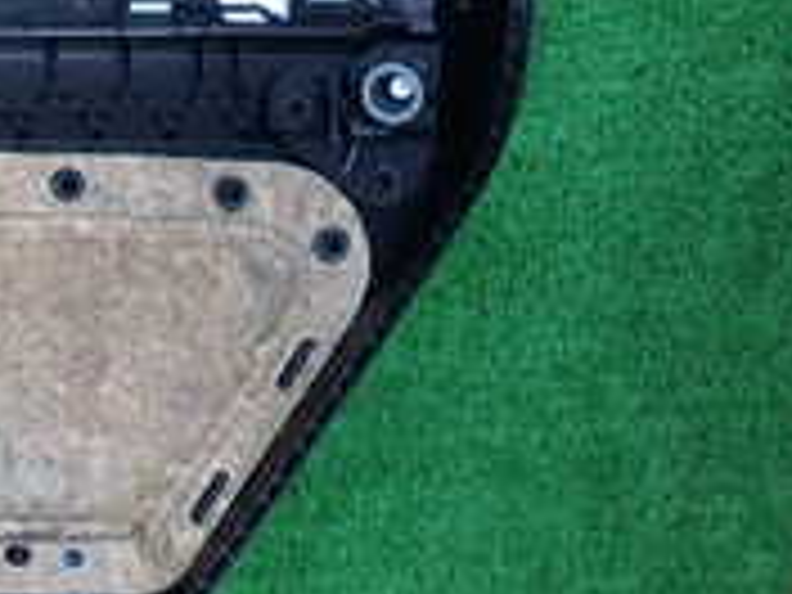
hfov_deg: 18.9
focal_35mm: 85
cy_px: 608
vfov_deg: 16.9
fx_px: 1945
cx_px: -536
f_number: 2
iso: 100
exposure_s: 1/60
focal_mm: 4.5
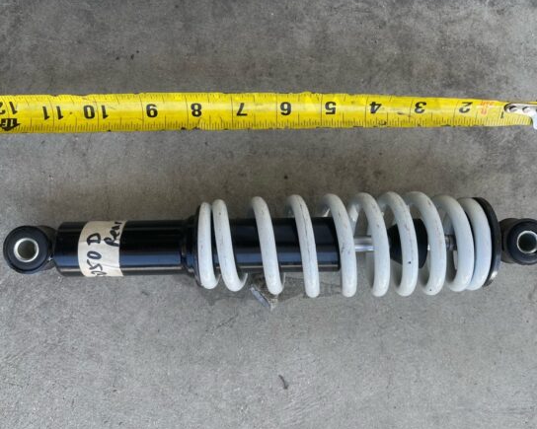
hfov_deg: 62.2
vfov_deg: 51.5
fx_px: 445
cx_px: 280
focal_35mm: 28
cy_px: 213
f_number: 1.6
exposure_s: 1/638
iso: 32
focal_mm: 5.1
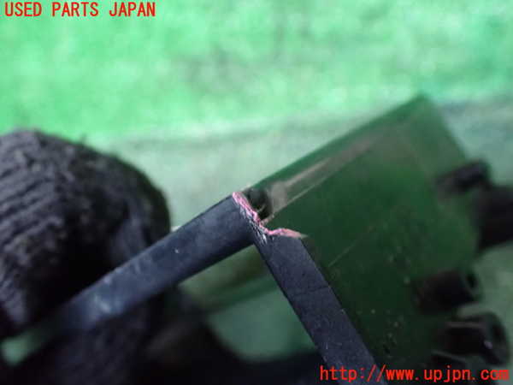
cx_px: 256
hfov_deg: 60.0
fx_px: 445
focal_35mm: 30
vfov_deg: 46.8
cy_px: 192
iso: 1250
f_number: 2.3
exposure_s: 1/30
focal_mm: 5.4
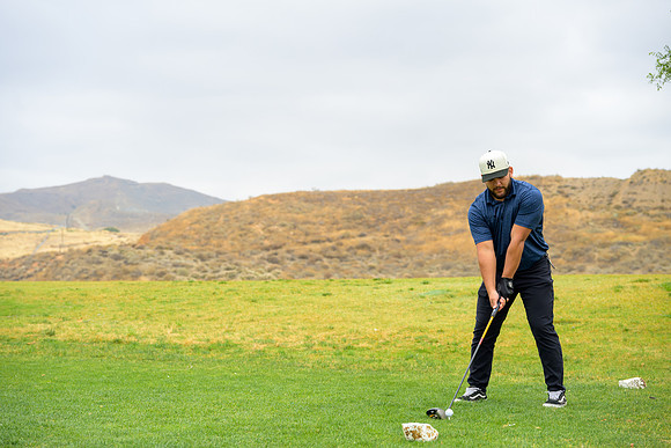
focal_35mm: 67
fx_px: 1249
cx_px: 336
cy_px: 224
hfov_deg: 30.1
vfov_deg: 20.3
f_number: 4
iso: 800
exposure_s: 1/2500
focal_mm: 67
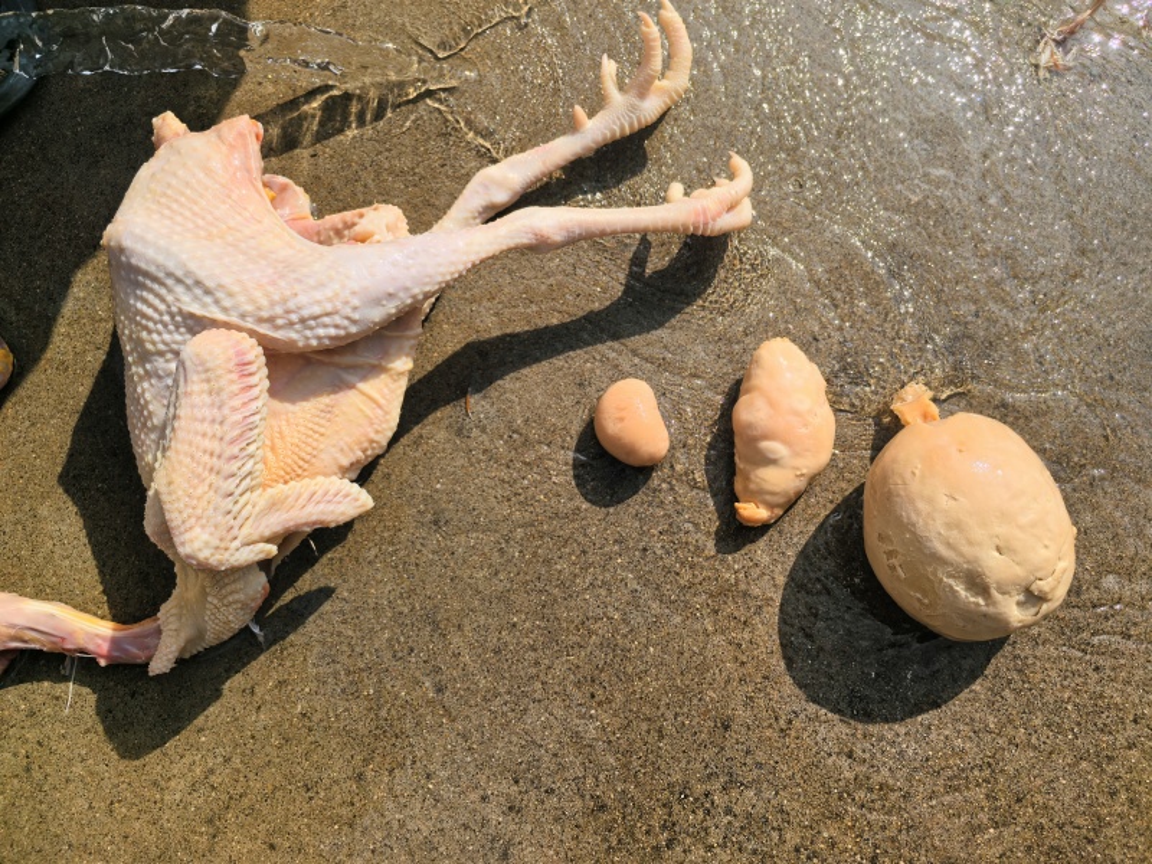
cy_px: 432
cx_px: 576
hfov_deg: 65.3
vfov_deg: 51.4
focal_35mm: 27
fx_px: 899
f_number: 2
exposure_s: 1/4464
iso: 50
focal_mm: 5.75
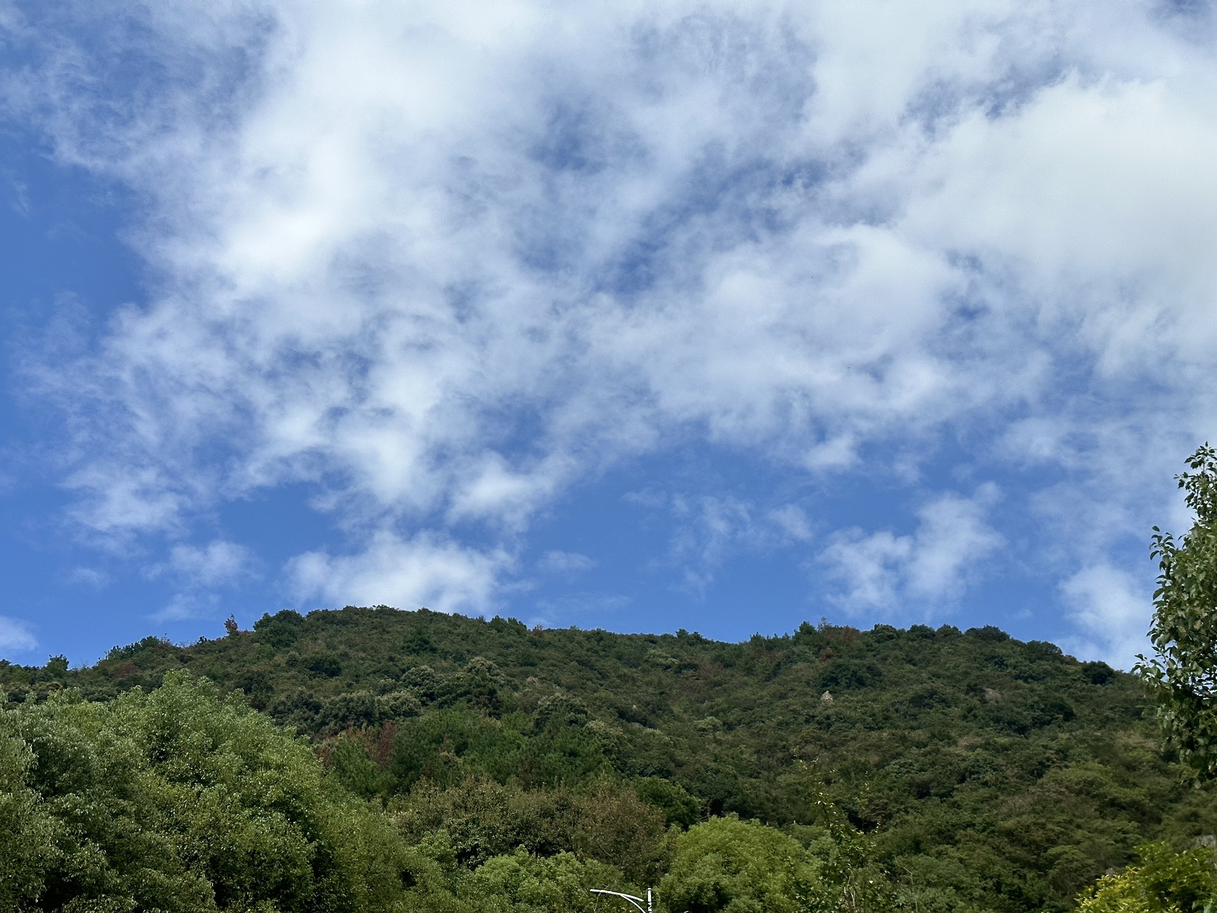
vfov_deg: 30.3
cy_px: 456
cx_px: 608
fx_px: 1688
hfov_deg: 39.7
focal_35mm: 48
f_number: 1.78
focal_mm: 6.86
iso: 64
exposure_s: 1/5882
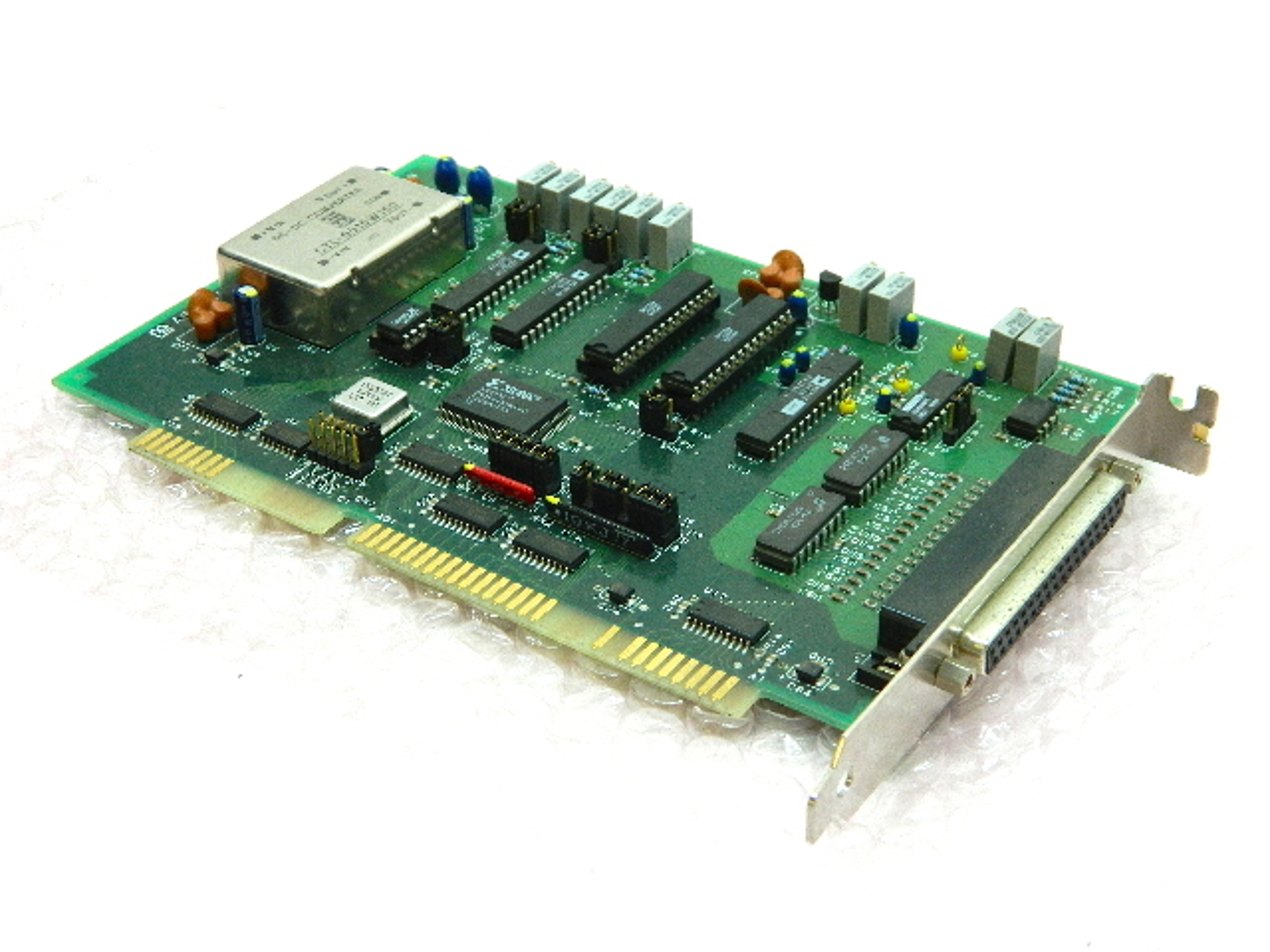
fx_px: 2091
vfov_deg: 25.7
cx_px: 635
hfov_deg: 33.8
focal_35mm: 57
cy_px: 476
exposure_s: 1/50
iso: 220
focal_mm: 10.2
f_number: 3.8
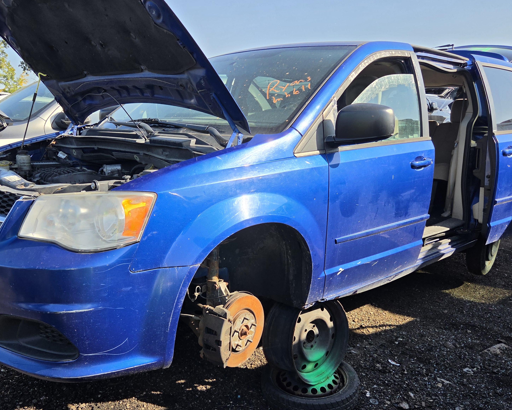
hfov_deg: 57.1
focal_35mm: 31
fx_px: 470
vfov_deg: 47.0
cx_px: 235
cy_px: 232
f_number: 1.8
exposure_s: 1/2650
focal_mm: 5.4
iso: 80
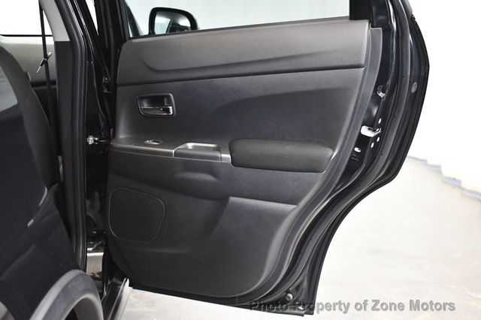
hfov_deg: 42.8
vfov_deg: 29.2
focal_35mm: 46
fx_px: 614
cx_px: 240
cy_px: 160
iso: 5600
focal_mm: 31
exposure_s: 1/60
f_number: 4.2
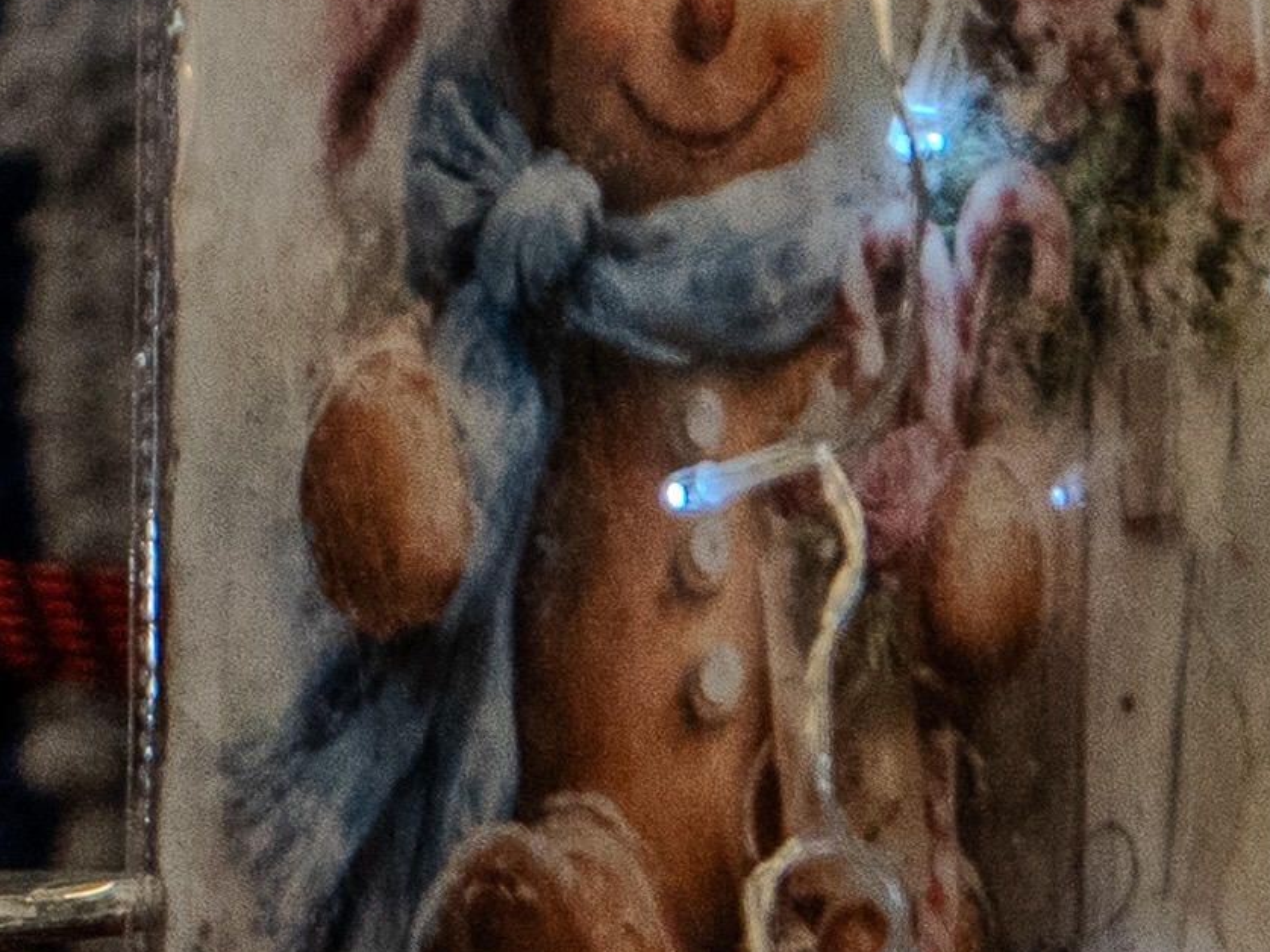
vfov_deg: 3.1
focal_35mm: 477
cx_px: -1492
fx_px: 17495
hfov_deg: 4.1
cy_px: -443
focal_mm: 70
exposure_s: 1/250
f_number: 5.6
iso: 4000
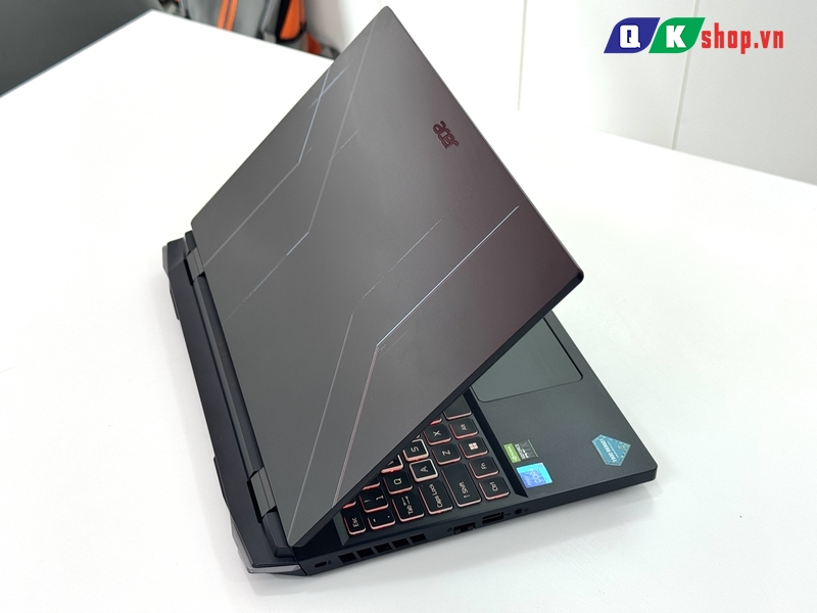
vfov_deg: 30.3
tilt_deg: -37.9
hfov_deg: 39.7
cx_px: 408
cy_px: 306
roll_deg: +2.1
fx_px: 1133
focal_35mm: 48
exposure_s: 1/121
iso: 50
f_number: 1.78
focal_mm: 6.76
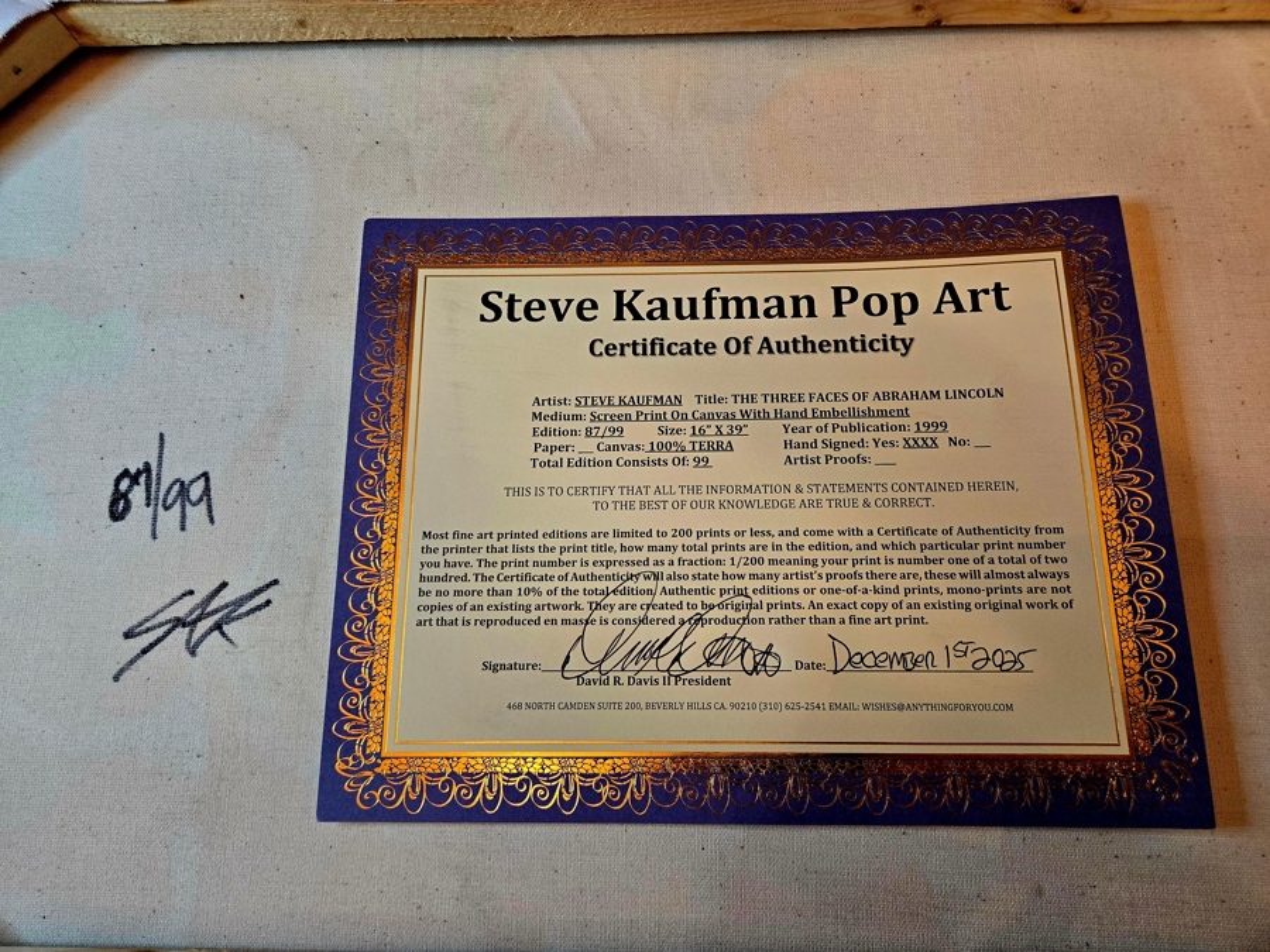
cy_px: 476
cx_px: 635
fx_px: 844
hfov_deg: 73.9
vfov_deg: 58.9
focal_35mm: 23
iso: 320
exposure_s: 1/120
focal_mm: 5.4
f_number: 1.8
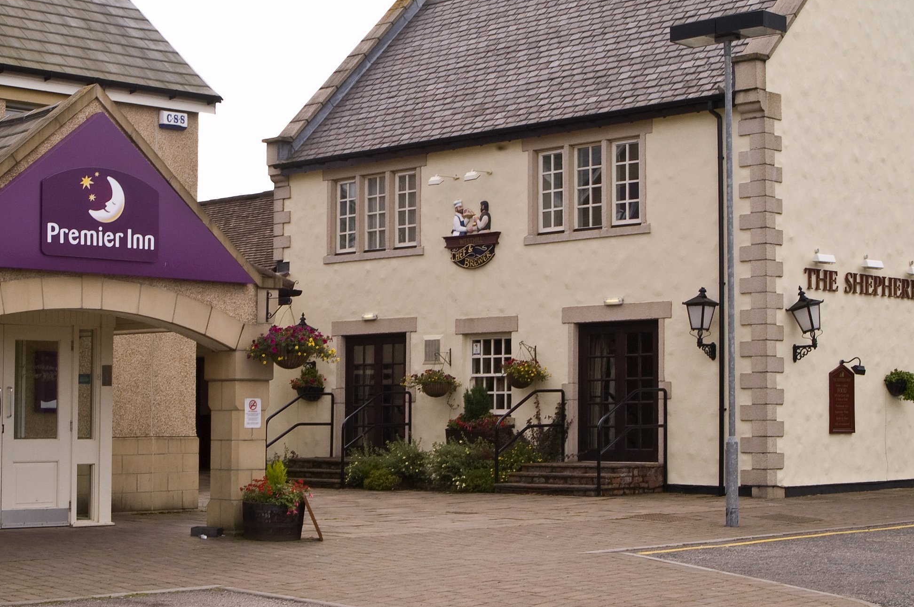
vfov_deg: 20.9
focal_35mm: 65
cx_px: 339
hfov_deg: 30.8
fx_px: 1649
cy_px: 245
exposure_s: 1/80
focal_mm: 28
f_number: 11
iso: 200
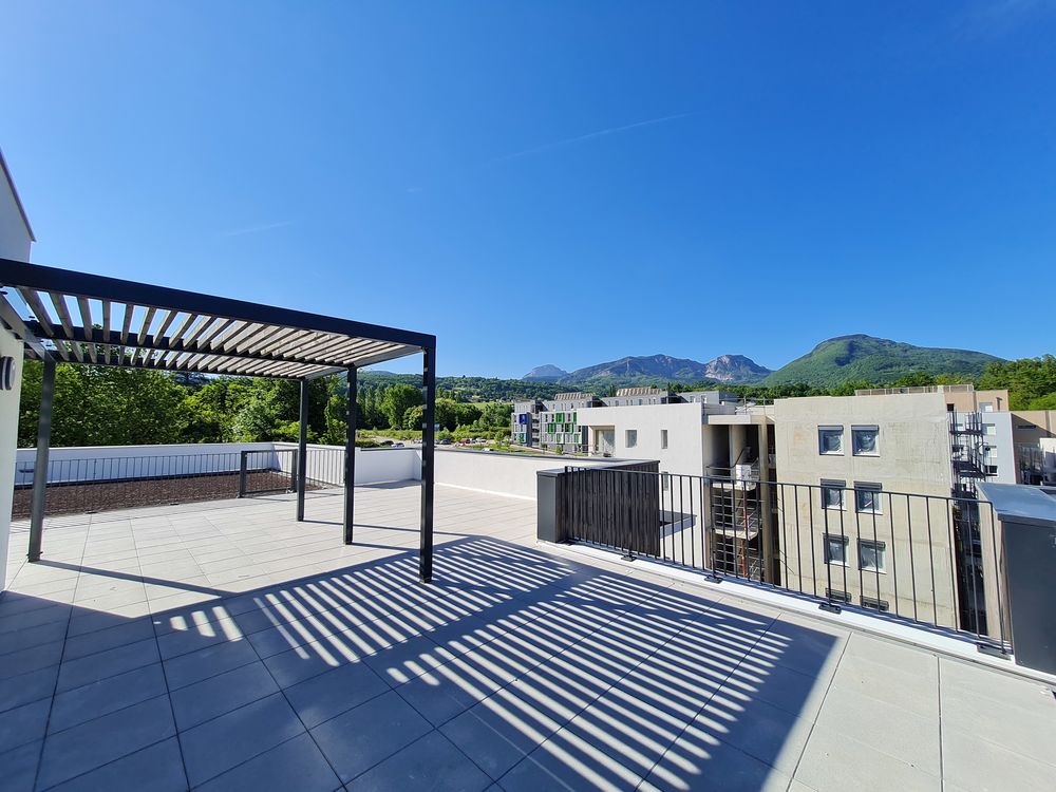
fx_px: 397
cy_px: 396
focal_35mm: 13
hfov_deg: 106.2
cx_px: 528
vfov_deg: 89.9
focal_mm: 1.74
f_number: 2.2
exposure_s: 1/1320
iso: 50
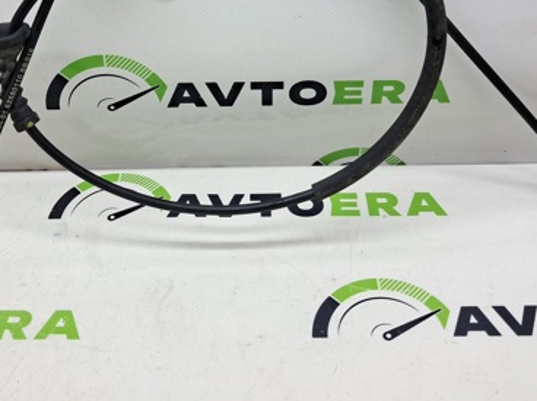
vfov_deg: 29.8
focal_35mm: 47
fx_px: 728
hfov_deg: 40.4
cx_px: 242
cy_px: 59
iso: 50
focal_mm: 4
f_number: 1.8
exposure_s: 1/50
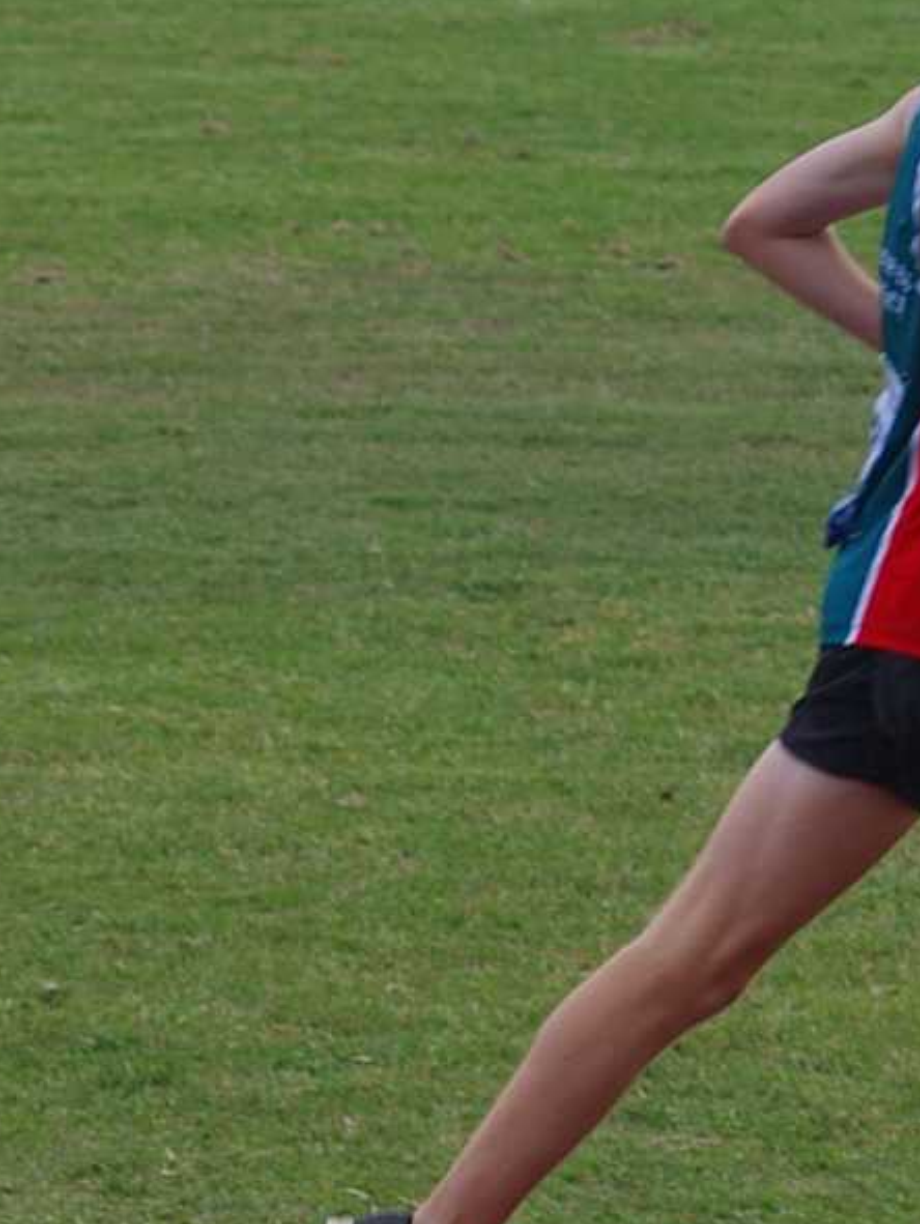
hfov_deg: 5.4
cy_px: 543
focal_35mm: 277
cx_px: 1019
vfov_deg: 7.1
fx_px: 9805
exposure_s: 1/350
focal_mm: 70
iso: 200
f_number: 5.6
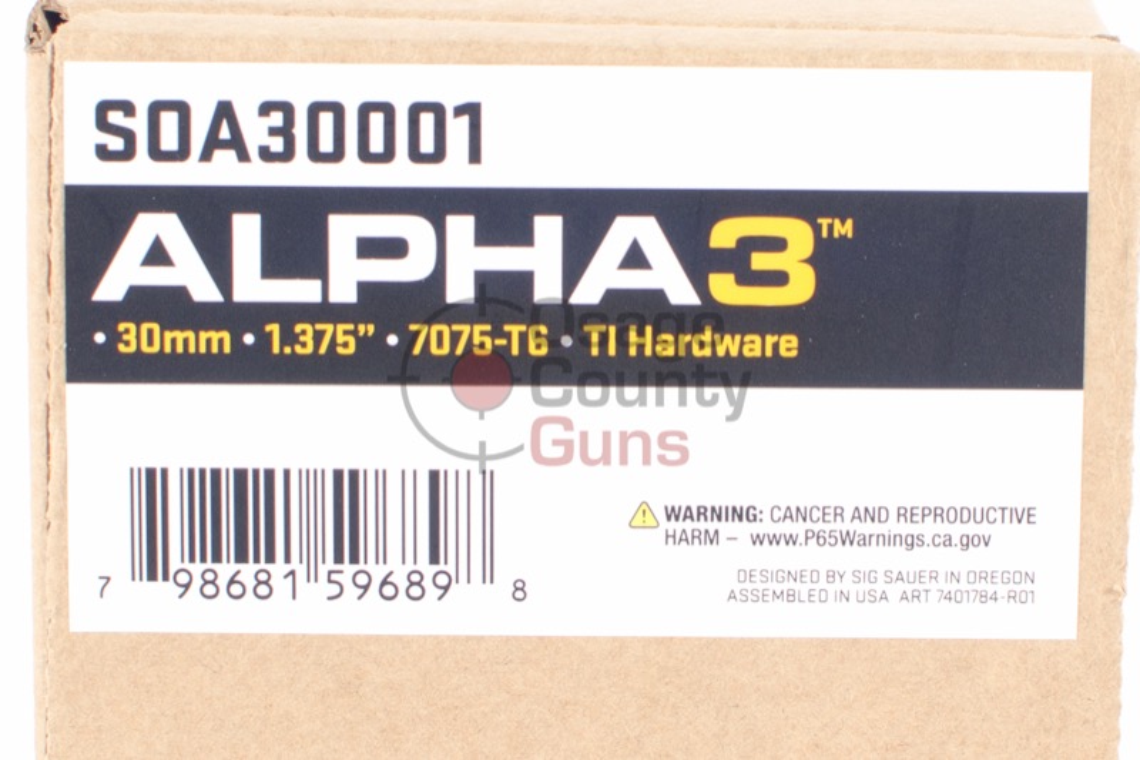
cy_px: 380
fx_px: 1662
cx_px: 570
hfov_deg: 37.9
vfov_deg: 25.7
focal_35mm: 52
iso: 200
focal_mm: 35
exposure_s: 1/200
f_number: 6.3
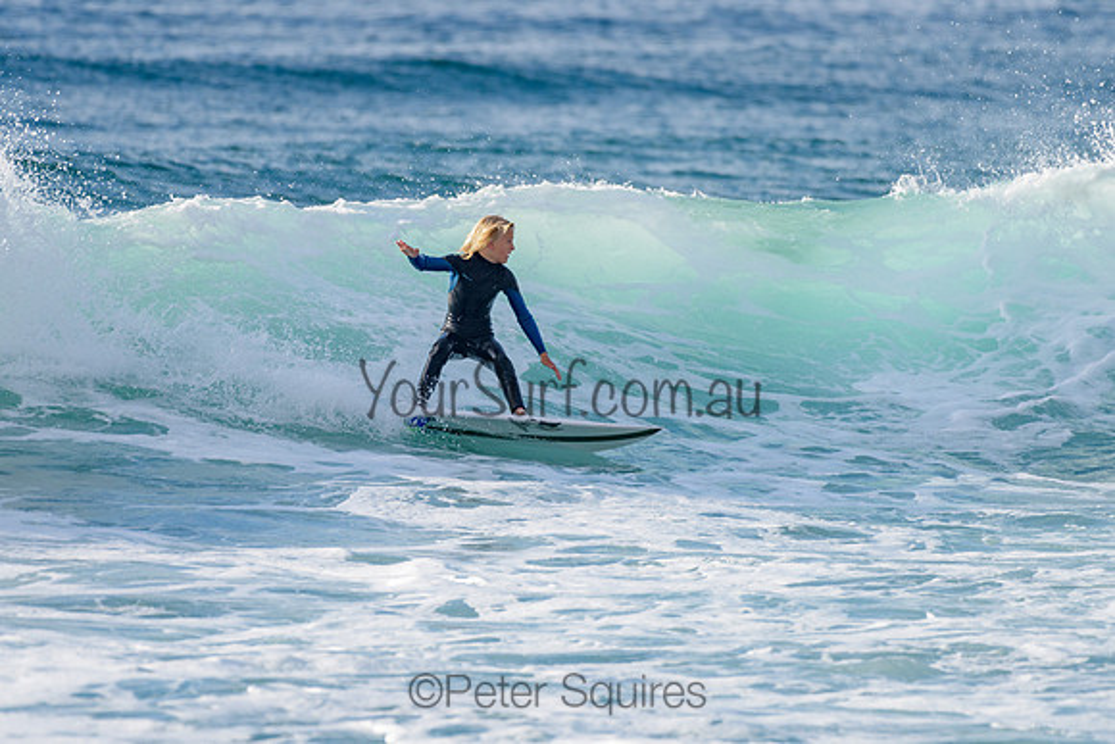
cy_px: 310
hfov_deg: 3.4
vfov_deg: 2.2
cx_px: 527
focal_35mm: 613
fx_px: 18996
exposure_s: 1/2000
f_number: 5.6
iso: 250
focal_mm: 500
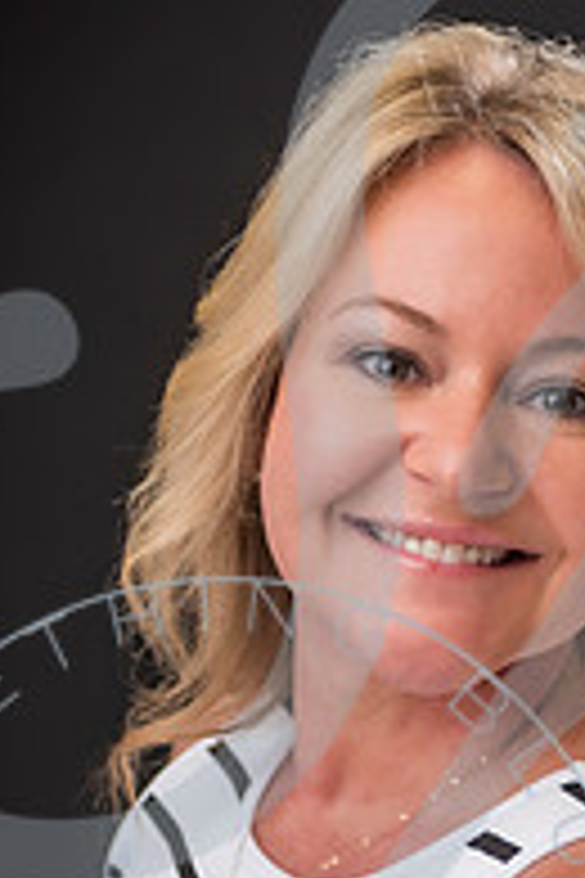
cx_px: 428
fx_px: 3485
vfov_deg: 14.3
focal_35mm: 143
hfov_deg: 9.6
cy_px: 653
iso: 100
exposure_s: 1/200
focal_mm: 62
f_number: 2.8
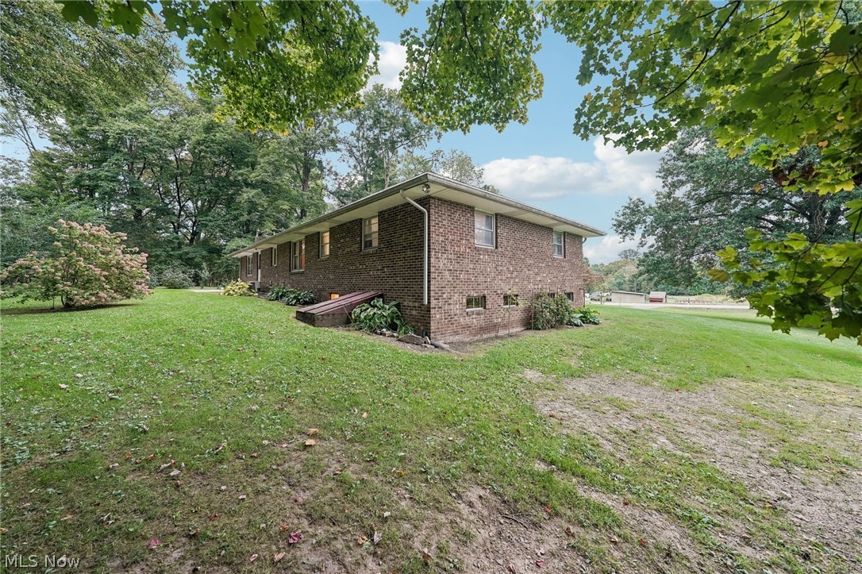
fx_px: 287
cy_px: 287
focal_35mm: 12
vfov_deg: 89.9
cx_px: 431
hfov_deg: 112.6
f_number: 4
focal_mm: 12
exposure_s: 1/30
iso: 250
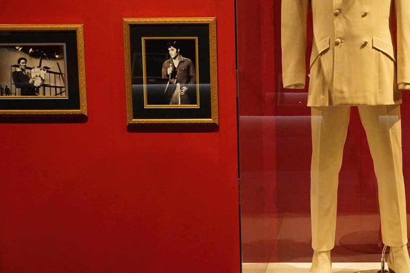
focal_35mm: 71
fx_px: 809
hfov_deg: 27.7
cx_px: 348
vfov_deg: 19.2
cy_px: 100
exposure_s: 1/100
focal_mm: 29
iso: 12800
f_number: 7.1
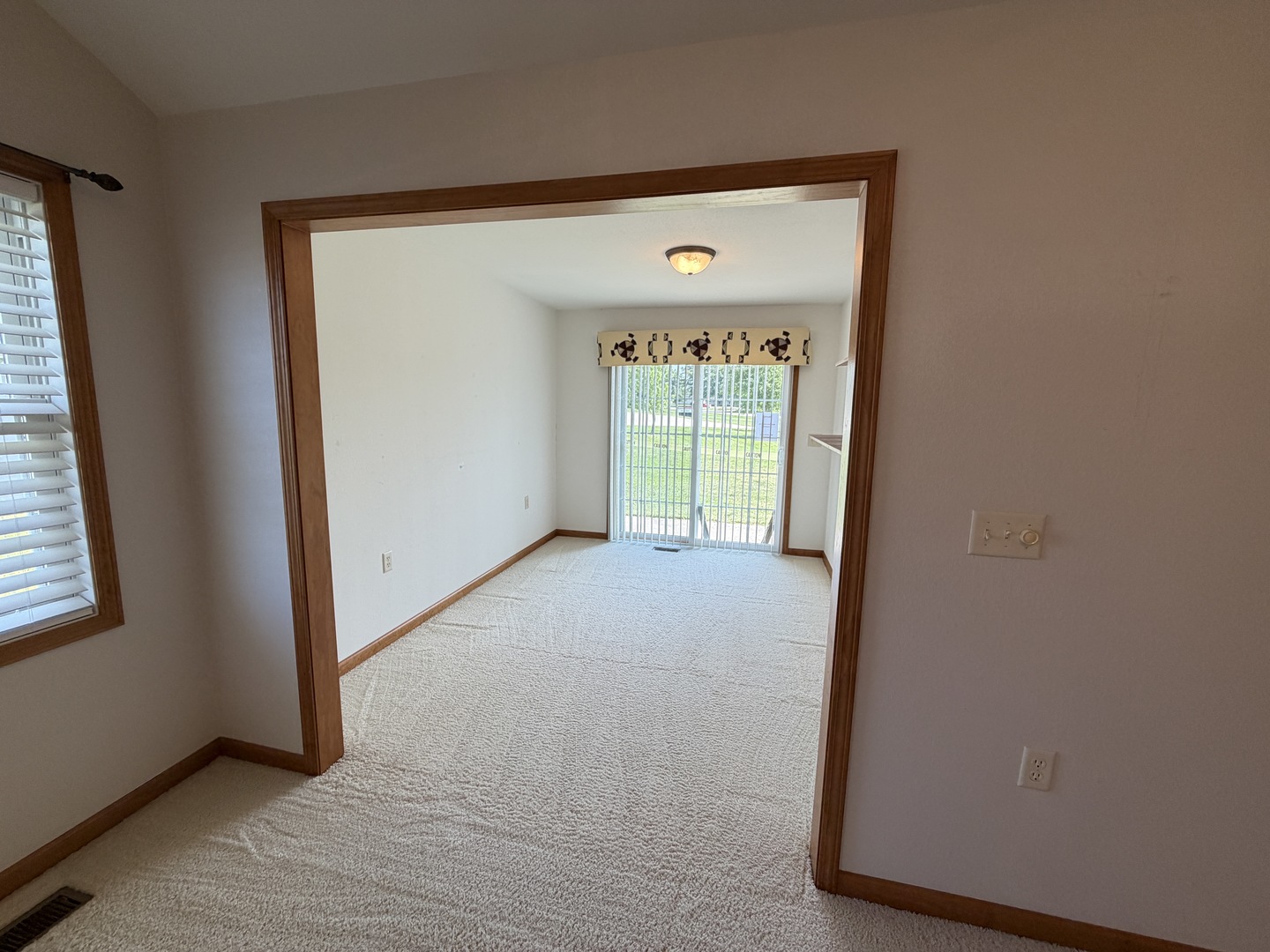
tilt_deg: -7.5
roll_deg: -0.2
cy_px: 476
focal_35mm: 14
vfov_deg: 85.7
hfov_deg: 102.1
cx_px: 635
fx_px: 514
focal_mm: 2.22
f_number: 2.2
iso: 80
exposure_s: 1/120
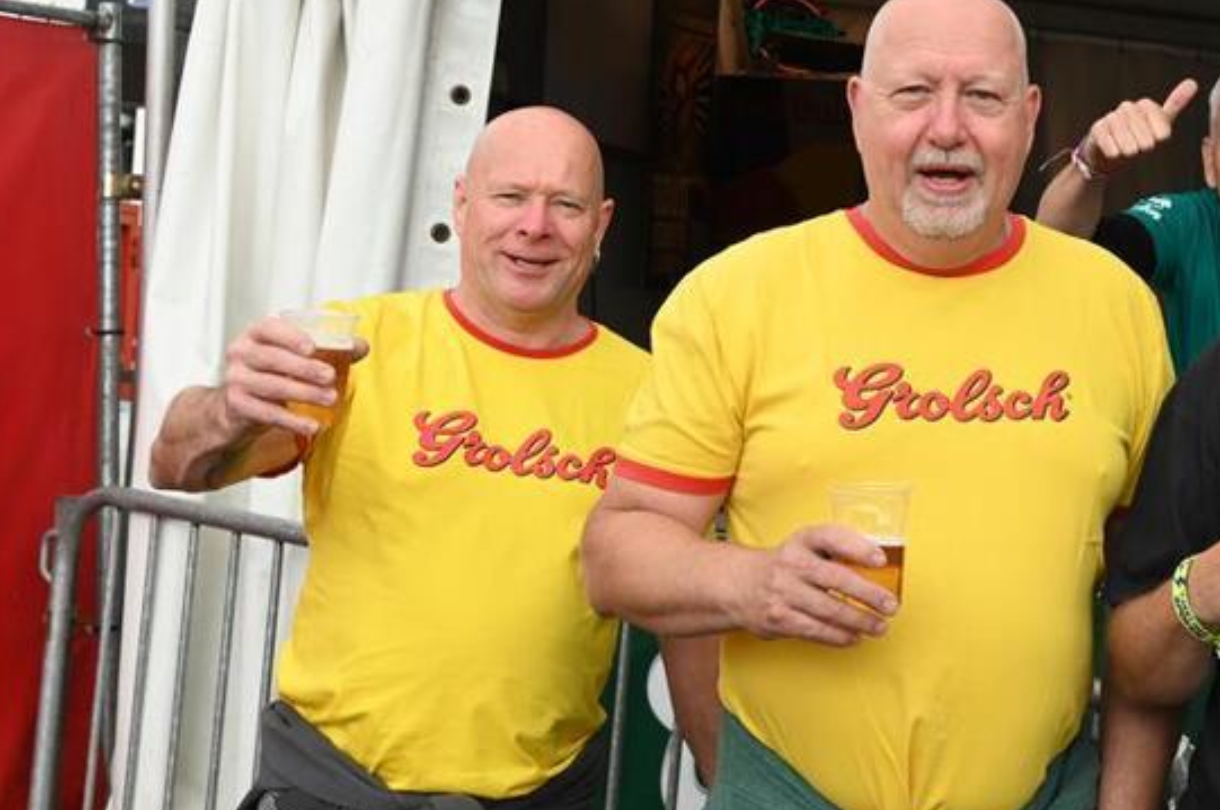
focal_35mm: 77
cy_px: 301
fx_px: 2606
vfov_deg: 17.6
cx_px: 911
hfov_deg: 26.0
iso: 500
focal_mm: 42
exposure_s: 1/320
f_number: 9
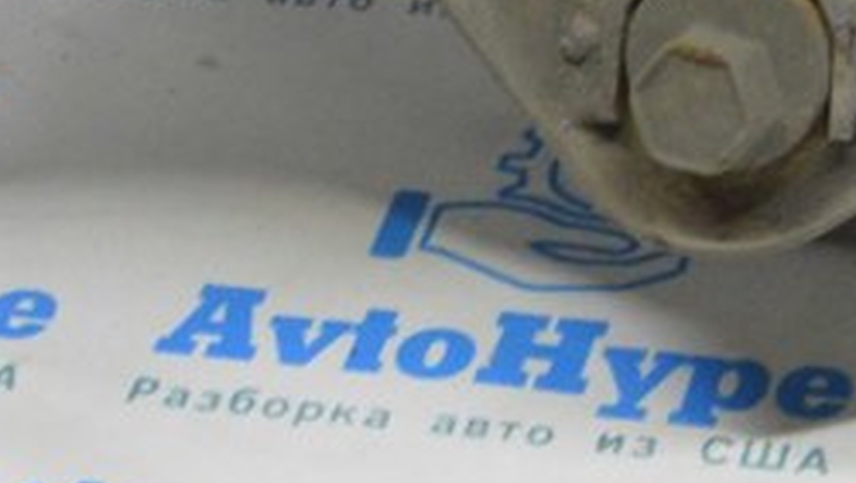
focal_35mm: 193
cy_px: -29
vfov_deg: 6.3
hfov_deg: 11.1
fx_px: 4383
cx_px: 640
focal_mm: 48
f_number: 20
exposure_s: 1/15
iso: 6400
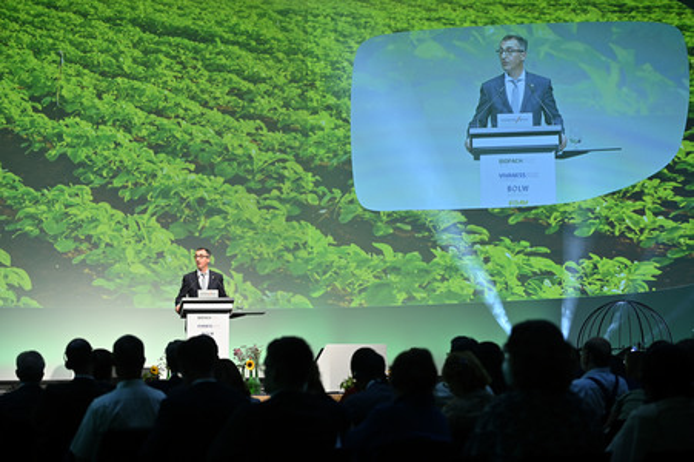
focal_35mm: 70
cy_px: 231
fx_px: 1348
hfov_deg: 28.9
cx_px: 347
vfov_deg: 19.4
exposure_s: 1/250
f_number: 2.8
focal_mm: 70
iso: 800
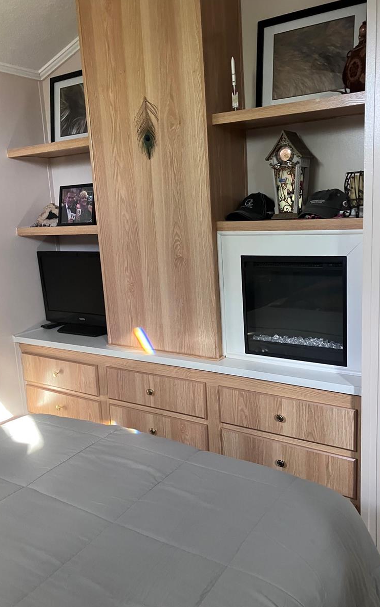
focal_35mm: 30
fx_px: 497
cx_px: 216
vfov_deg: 62.9
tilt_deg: -11.5
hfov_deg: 41.7
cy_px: 303
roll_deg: +2.6
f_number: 1.8
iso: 200
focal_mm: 3.99
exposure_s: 1/60
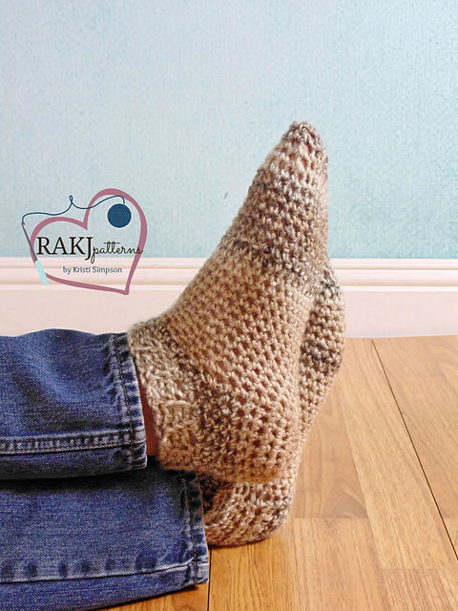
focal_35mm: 65
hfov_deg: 22.6
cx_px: 229
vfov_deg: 29.8
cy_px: 306
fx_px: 1147
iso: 400
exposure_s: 1/20
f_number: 4.1
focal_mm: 11.7
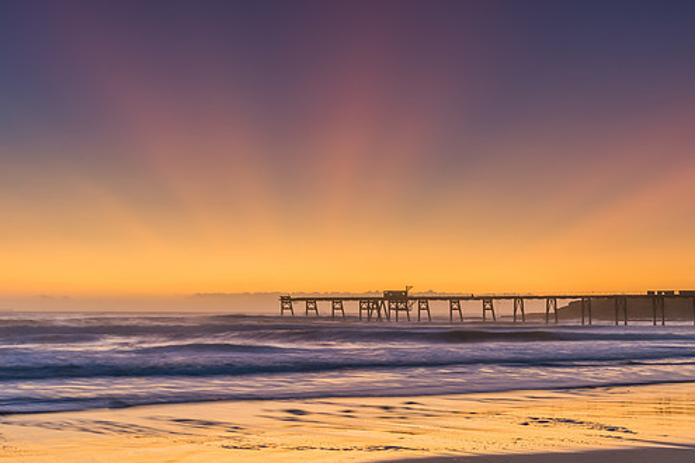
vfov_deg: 29.2
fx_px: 888
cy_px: 234
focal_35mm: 46
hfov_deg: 42.7
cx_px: 315
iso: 100
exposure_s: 1.6
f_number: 9
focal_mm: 38
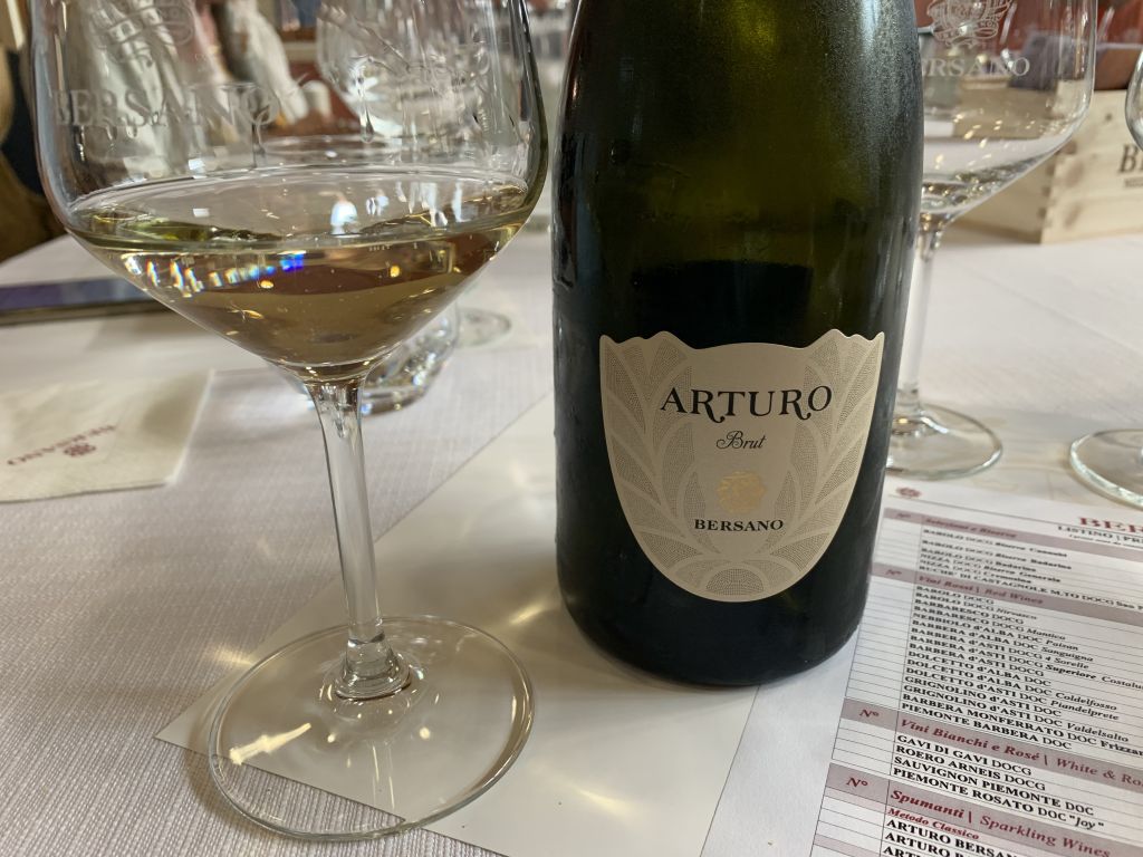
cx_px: 572
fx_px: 859
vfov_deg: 53.1
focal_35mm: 26
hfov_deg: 67.3
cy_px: 428
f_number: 1.8
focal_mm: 4.25
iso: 80
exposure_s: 1/121
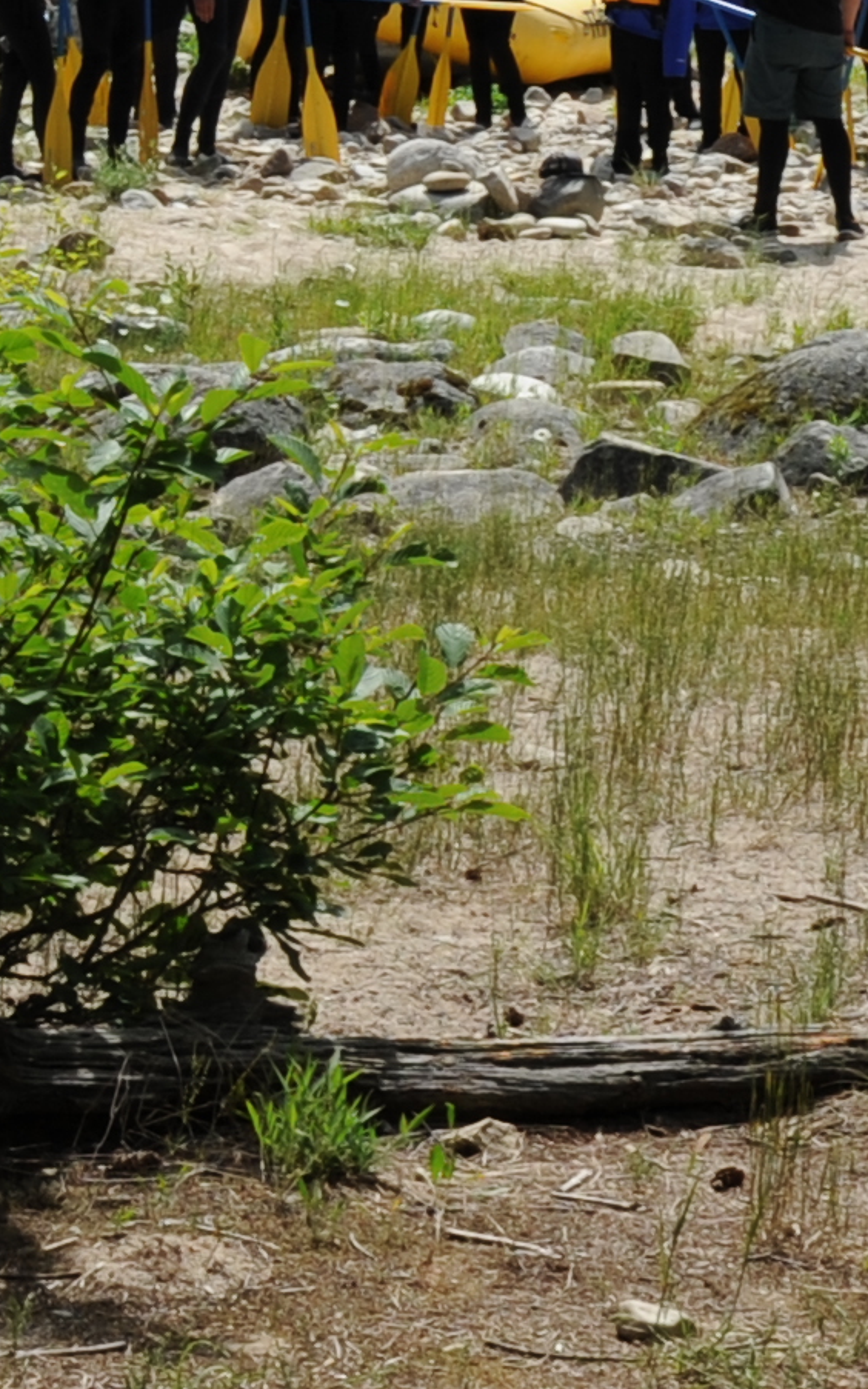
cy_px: -51
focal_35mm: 168
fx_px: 6362
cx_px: -463
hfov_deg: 7.7
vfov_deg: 12.3
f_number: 14
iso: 200
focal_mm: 35
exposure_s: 1/160
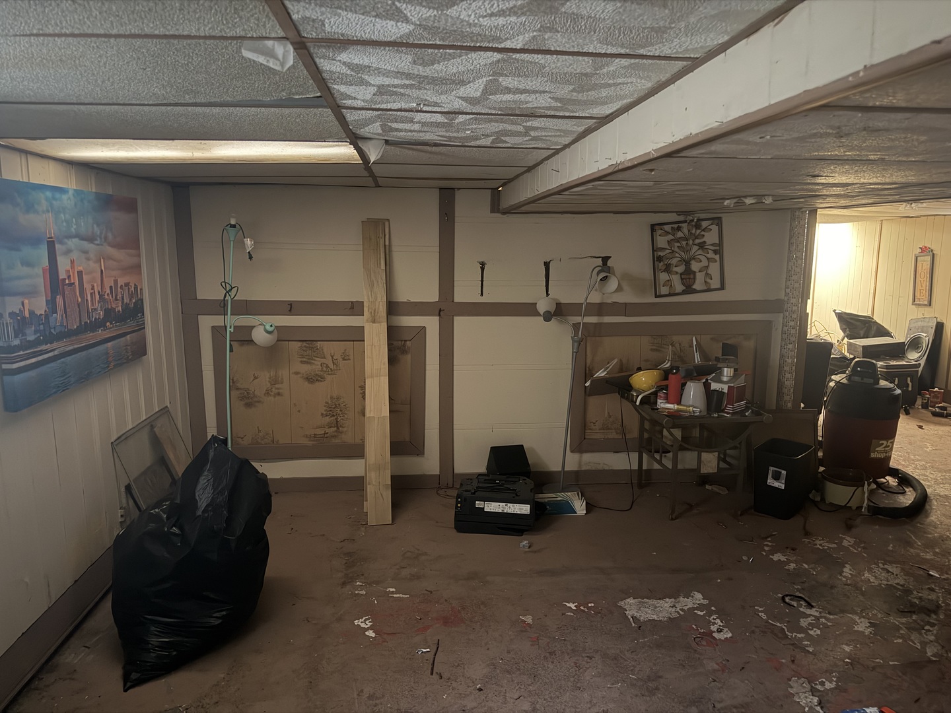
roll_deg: +0.0
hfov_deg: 71.6
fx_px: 659
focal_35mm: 24
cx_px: 476
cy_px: 356
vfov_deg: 56.8
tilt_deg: -10.2
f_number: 1.78
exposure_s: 1/15
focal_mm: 6.76
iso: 1600
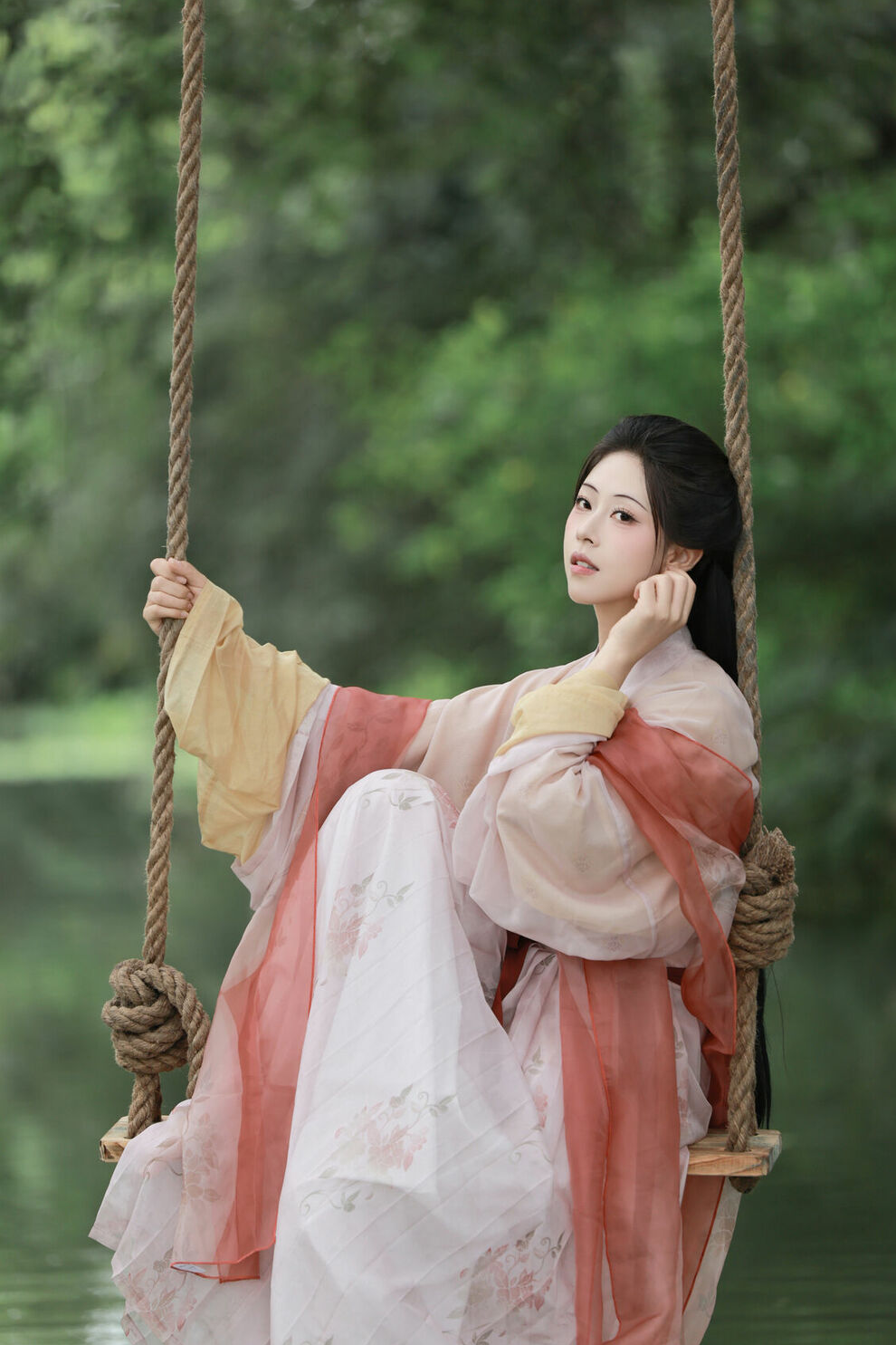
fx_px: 7877
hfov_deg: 6.5
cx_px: 432
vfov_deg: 9.8
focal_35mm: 211
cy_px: 697
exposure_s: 1/250
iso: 250
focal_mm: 200
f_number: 2.8
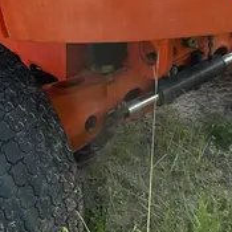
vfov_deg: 16.7
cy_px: -101
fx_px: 728
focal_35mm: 96
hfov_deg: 18.1
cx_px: 142
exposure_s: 1/520
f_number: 1.6
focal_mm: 5.1
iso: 50
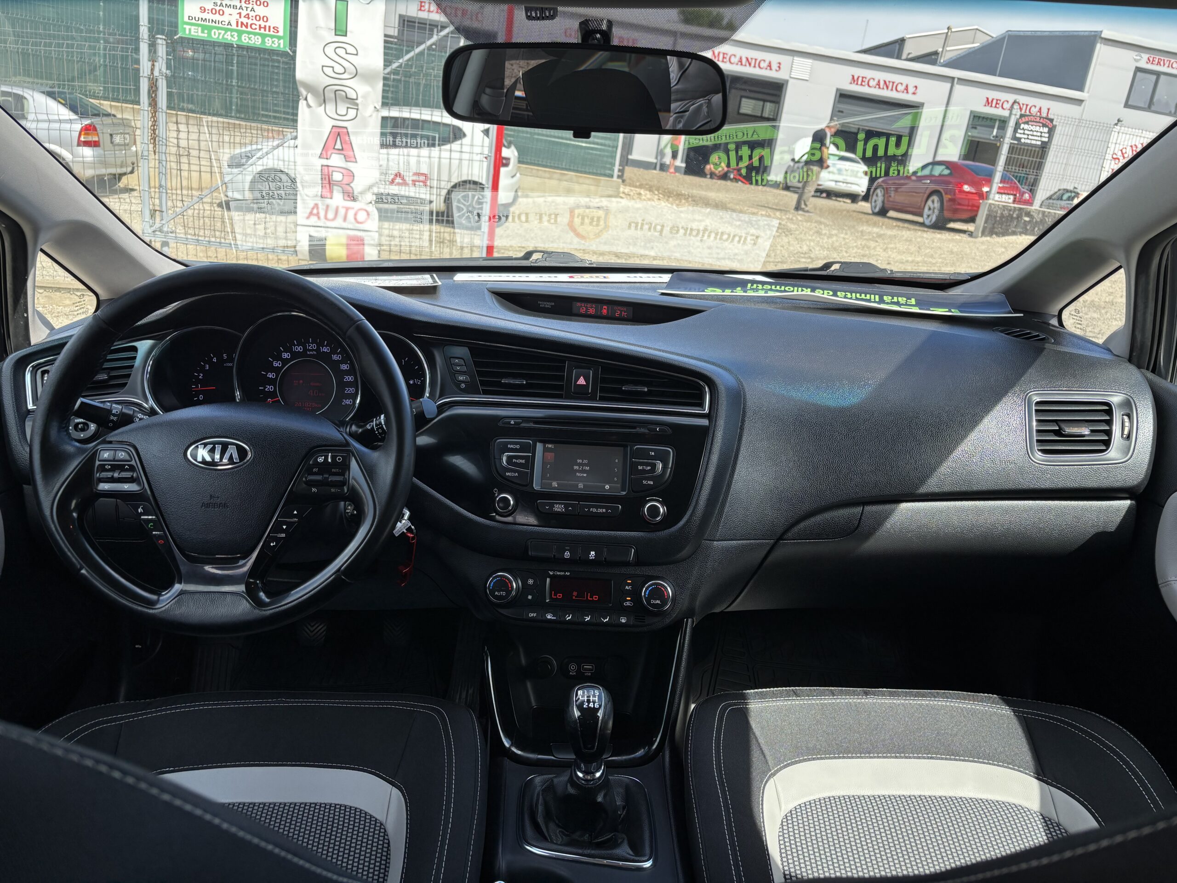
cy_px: 442
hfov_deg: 67.3
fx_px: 884
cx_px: 588
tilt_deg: -16.0
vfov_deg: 53.1
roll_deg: -9.2
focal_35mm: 26
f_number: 1.6
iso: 50
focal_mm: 5.96
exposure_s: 1/736
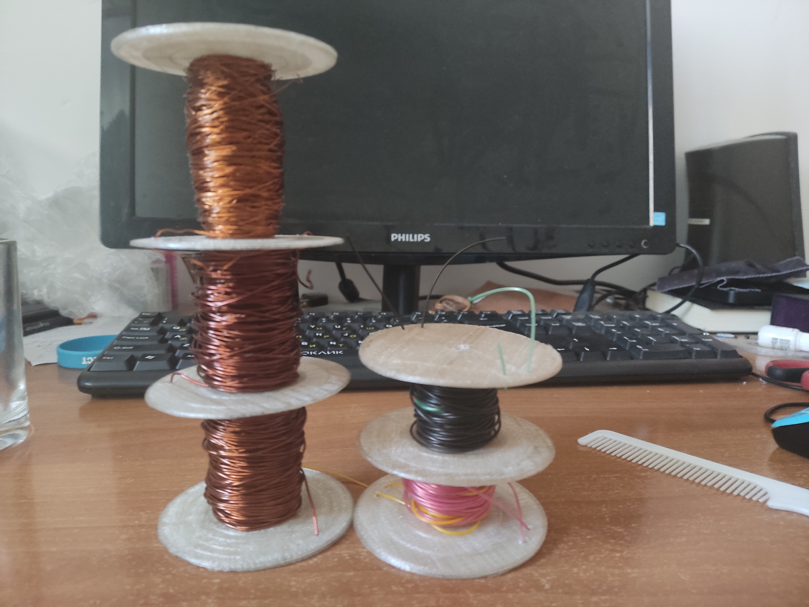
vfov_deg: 54.9
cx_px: 404
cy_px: 304
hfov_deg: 69.4
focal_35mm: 25
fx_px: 584
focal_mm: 4.71
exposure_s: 1/25
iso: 1260
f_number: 1.79
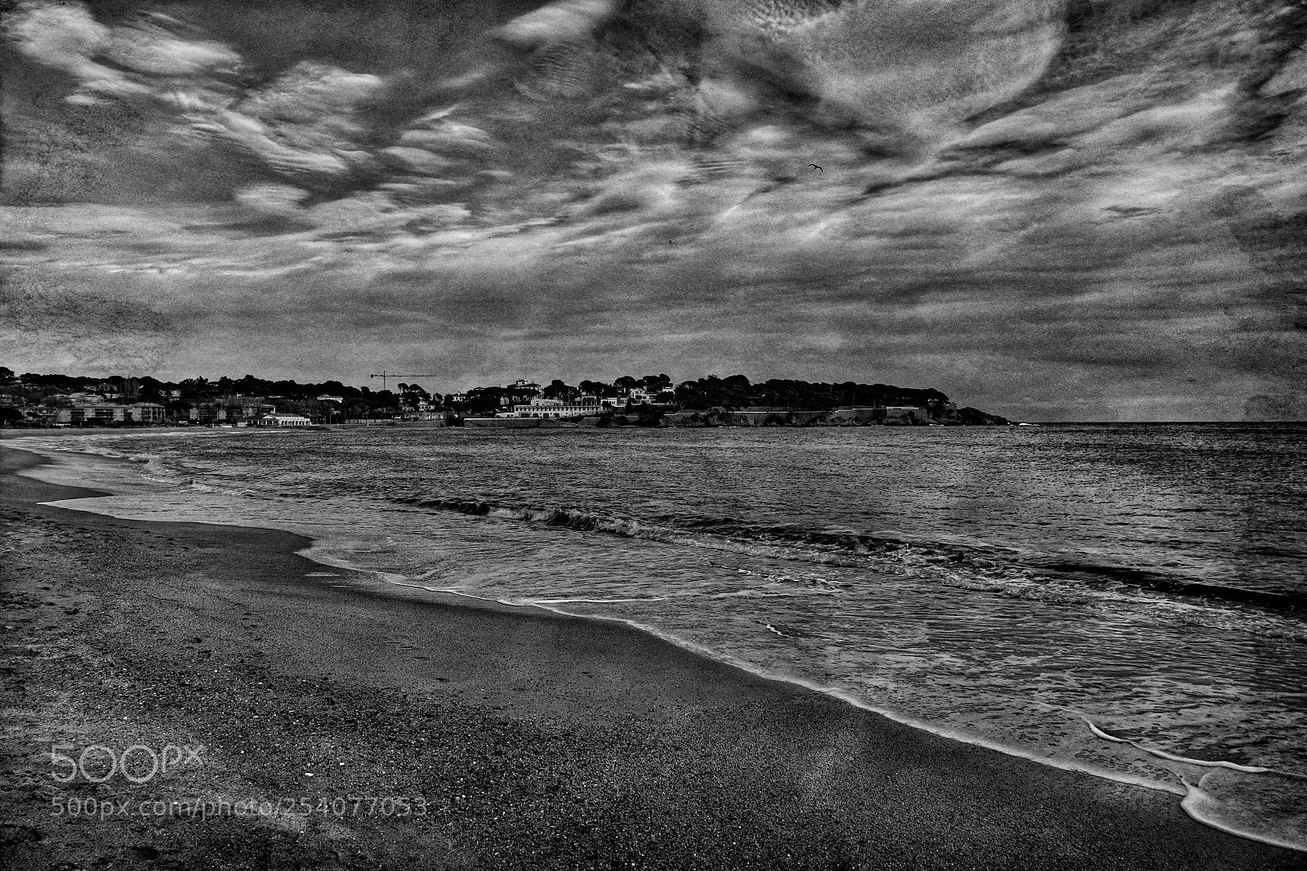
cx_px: 654
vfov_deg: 47.9
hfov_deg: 67.4
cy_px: 436
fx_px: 980
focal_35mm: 27
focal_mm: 18
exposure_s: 1/350
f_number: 7.1
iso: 200
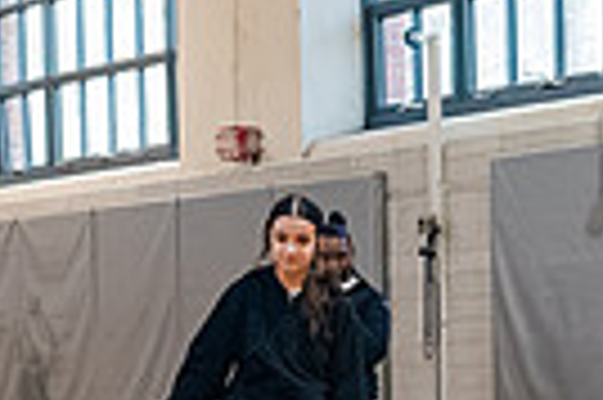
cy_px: 591
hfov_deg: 13.3
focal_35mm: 152
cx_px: 612
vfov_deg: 8.8
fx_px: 2543
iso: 8000
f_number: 5
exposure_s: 1/800
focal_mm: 35
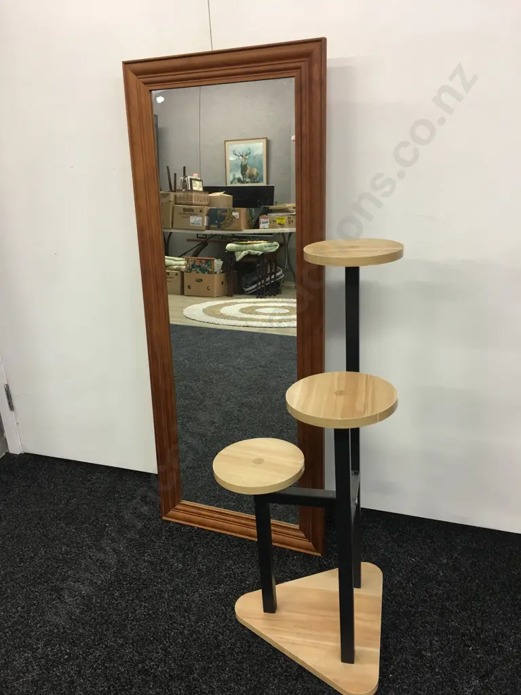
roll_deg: +3.3
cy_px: 348
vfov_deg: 61.7
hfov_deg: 48.2
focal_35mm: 29
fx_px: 582
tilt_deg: -19.4
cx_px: 260
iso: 40
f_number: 2.2
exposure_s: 1/17
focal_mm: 4.15
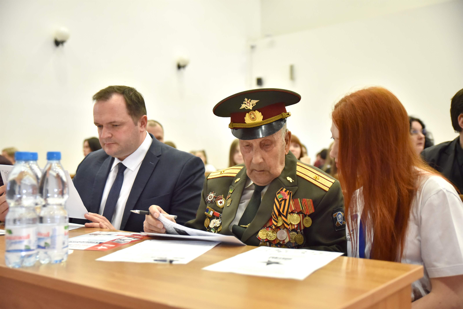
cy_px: 154
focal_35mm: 40
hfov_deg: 48.4
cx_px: 232
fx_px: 515
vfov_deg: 33.4
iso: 4000
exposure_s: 1/200
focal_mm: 40
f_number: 3.2
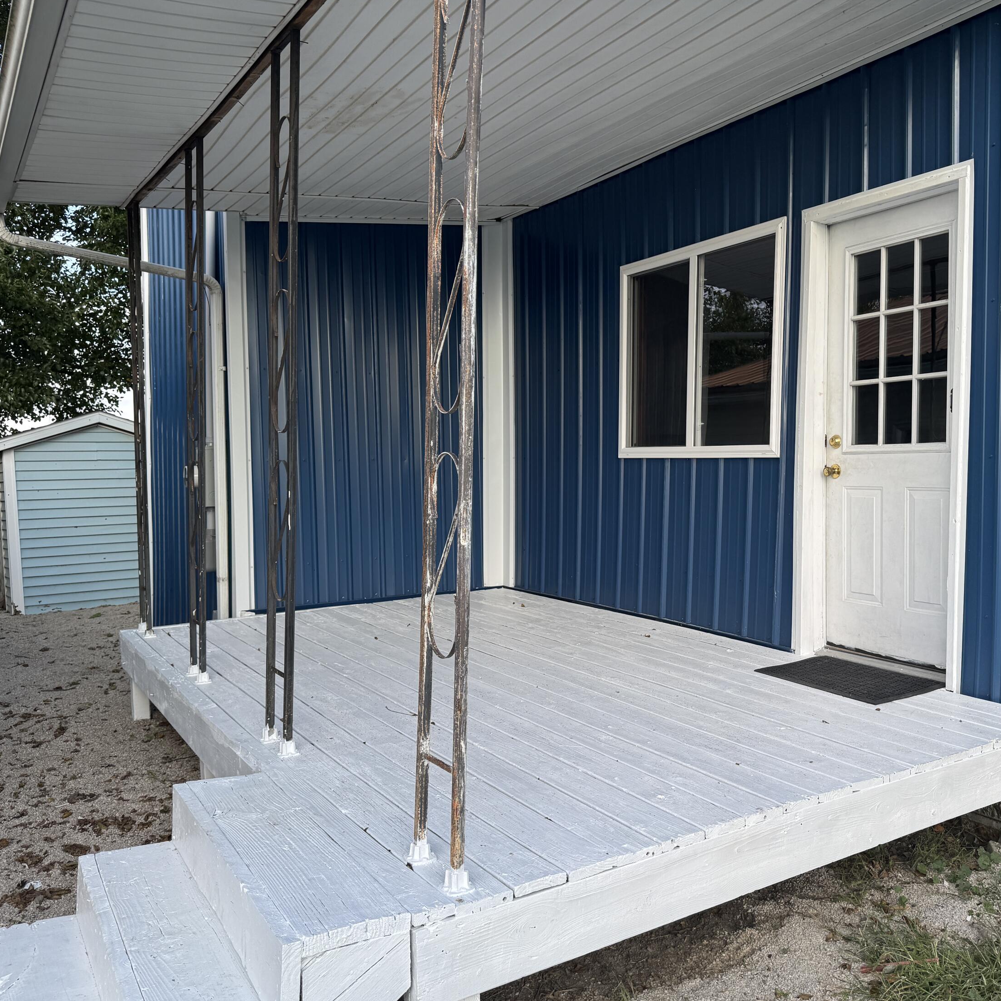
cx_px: 581
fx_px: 949
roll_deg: +0.4
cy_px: 508
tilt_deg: -3.1
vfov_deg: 55.6
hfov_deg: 55.4
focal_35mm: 29
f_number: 1.78
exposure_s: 1/853
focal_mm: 6.76
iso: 80
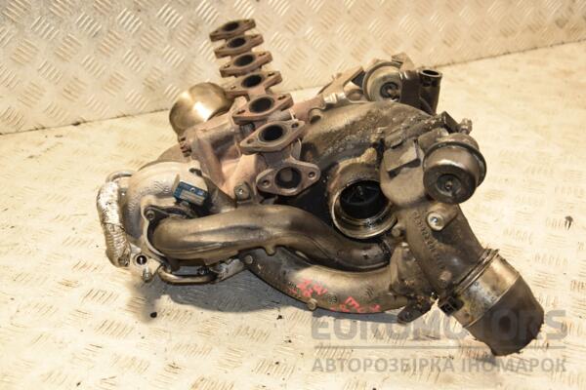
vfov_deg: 23.8
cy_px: 195
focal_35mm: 57
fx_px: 928
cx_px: 293
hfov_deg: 35.1
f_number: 5
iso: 800
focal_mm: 38
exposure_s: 1/125
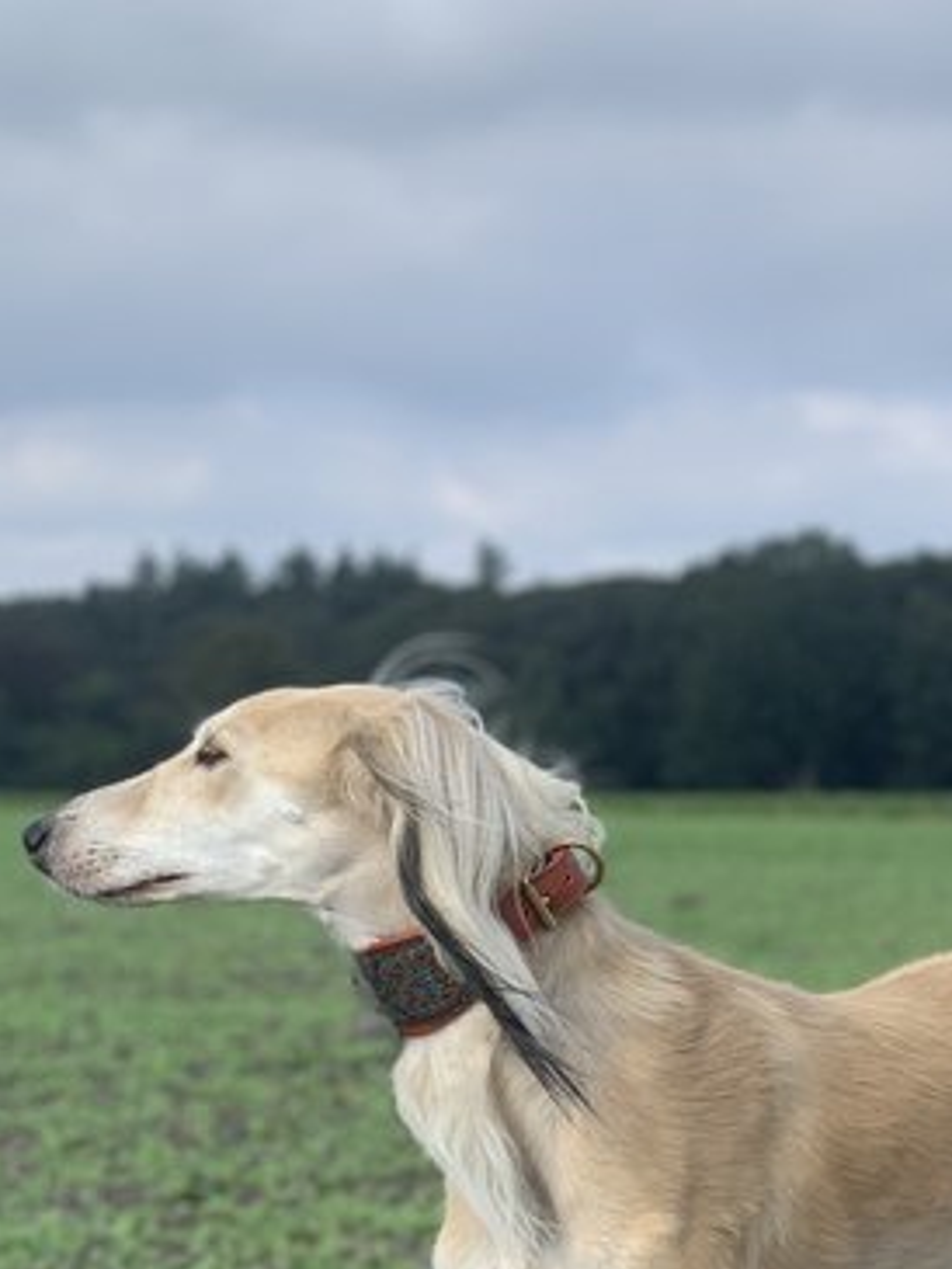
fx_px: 4178
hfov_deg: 12.9
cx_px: 750
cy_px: 1217
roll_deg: -1.1
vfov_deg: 16.9
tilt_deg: -4.4
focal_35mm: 114
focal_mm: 6
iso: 16
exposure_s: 1/695
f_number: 2.4
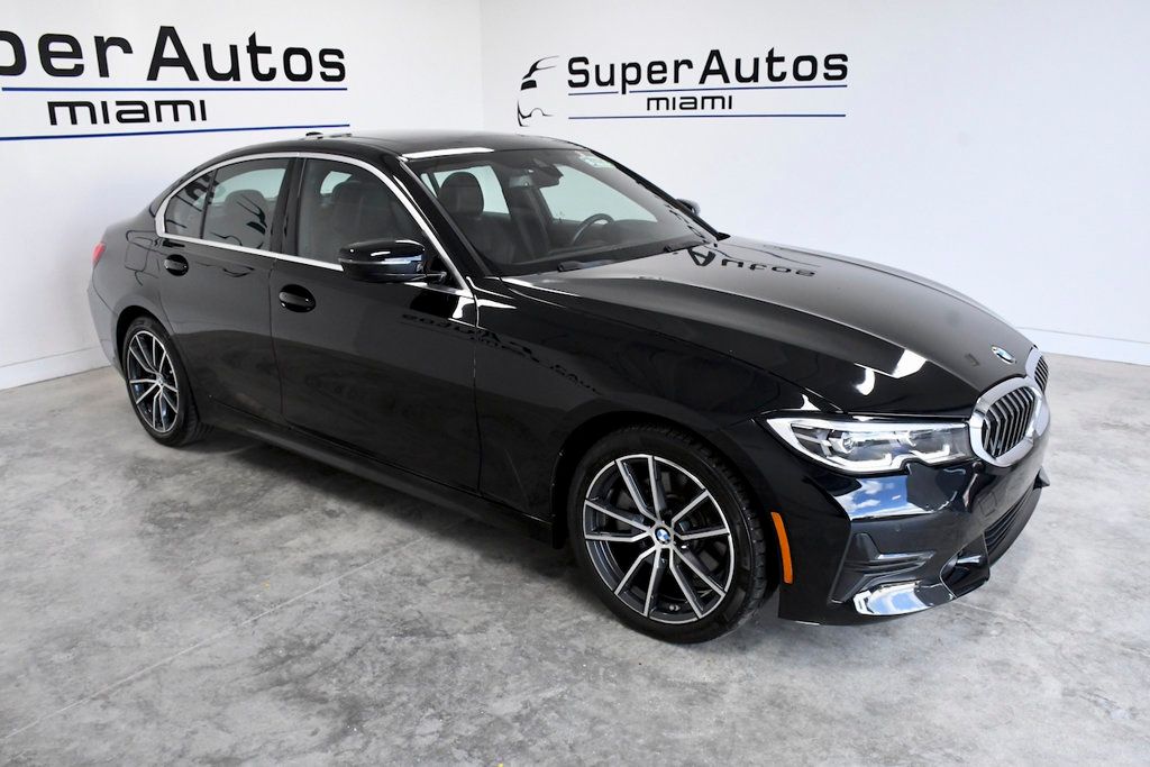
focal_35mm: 27
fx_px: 863
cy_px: 384
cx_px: 575
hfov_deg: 67.4
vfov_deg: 47.9
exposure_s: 1/320
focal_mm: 18
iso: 2500
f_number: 9
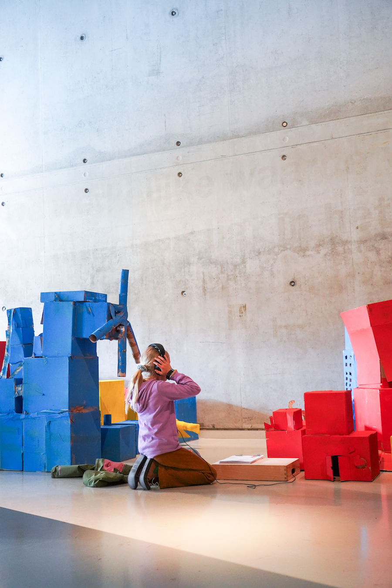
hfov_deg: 34.2
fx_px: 637
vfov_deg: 49.6
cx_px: 196
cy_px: 294
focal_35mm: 39
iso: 5000
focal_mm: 39
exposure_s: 1/160
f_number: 4
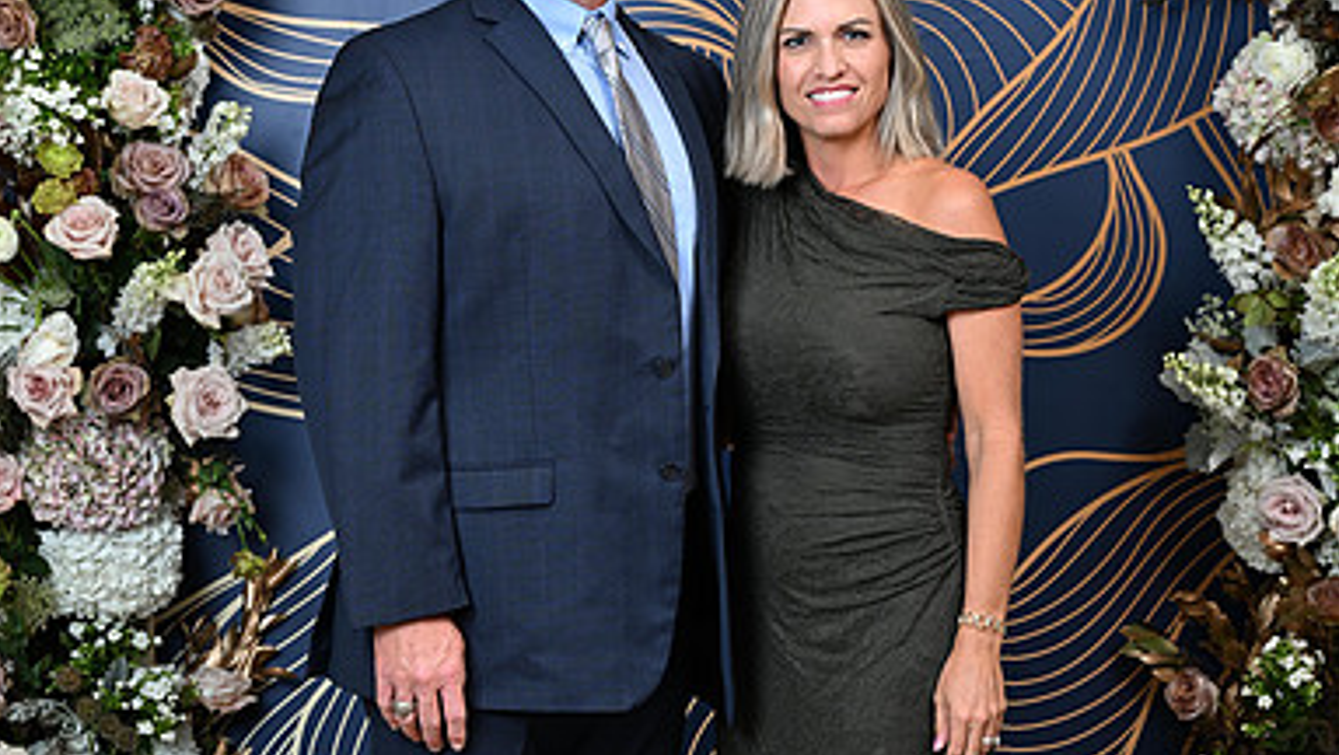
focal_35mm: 92
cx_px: 666
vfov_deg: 13.1
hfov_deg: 23.2
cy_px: 580
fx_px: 3269
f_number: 5.6
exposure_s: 1/125
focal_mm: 58
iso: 125
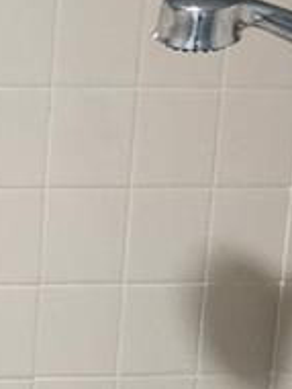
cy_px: 876
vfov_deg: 11.6
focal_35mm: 145
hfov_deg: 9.3
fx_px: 1627
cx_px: -370
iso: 400
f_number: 1.8
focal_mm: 6.4
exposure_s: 1/120
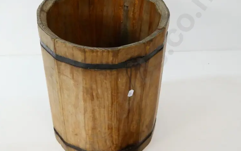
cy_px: 111
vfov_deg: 26.1
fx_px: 322
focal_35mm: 49
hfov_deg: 41.0
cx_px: 119
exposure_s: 1/100
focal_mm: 17
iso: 3200
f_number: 4.9
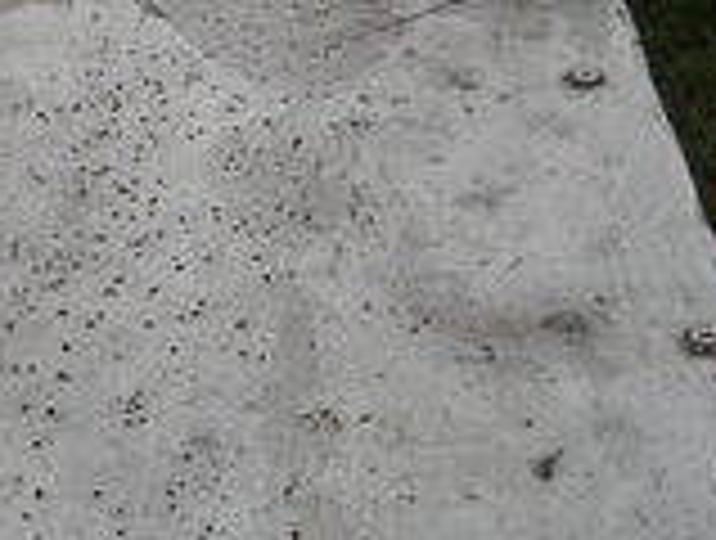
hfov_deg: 21.6
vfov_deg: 16.5
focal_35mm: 90
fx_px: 1866
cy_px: 268
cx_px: 198
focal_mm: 6.72
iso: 80
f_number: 3.1
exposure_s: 1/30
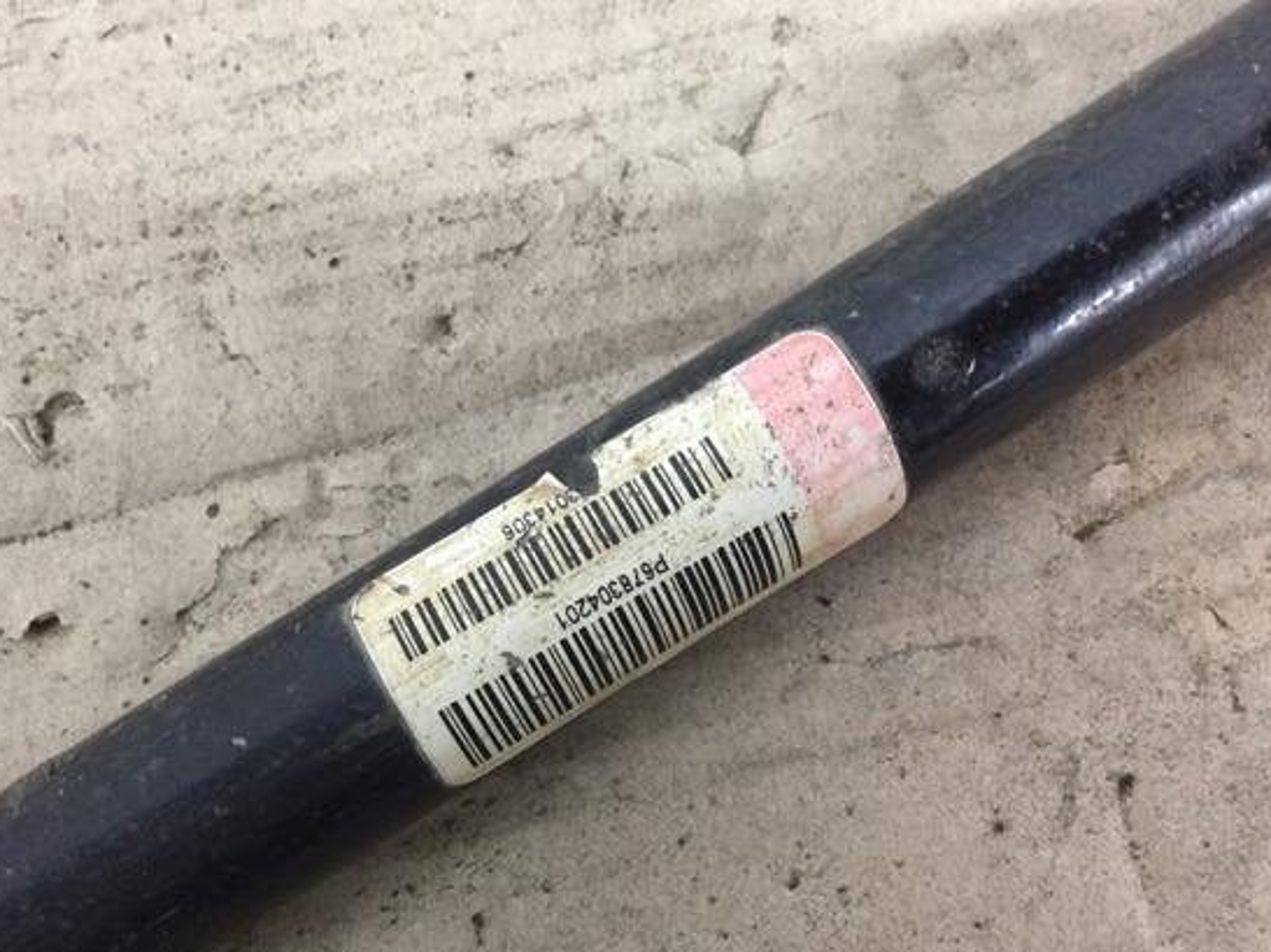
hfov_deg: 53.8
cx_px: 547
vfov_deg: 41.8
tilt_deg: -78.5
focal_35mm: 34
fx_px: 1248
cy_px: 484
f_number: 2.2
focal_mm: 4.15
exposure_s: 1/33
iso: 320
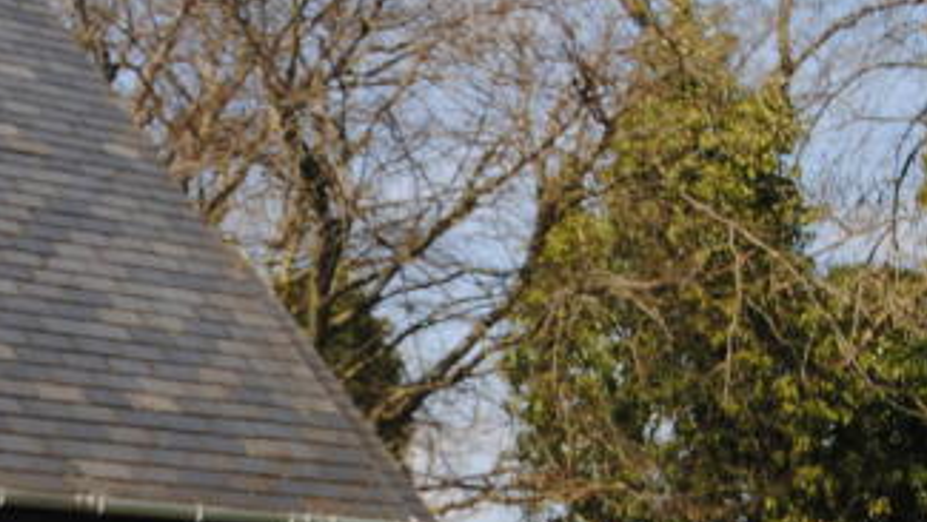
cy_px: 492
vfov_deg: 11.0
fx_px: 2680
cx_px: 337
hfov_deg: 19.6
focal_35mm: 109
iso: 100
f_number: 7.1
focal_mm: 22
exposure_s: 1/200
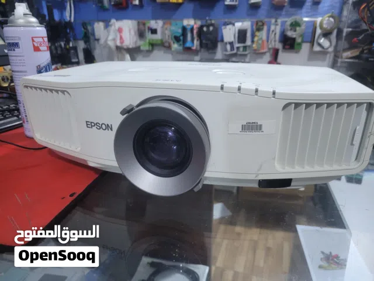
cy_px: 140
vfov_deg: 53.1
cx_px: 187
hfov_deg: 67.3
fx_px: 281
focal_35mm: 26
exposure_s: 1/50
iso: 250
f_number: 1.8
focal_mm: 5.4
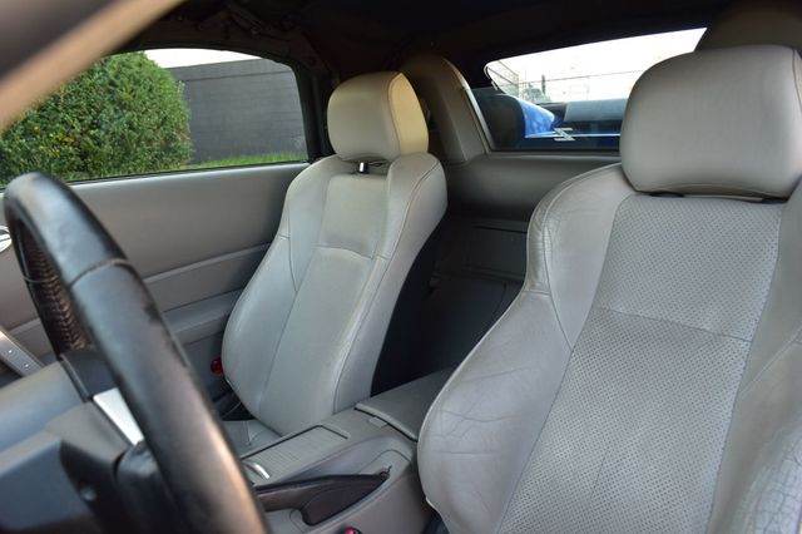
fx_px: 668
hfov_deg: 62.0
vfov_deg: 43.6
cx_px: 401
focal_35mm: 30
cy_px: 267
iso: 400
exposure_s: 1/60
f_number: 8
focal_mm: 20
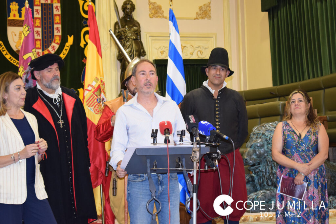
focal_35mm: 82
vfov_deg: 16.6
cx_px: 168
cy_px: 112
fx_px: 770
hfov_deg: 24.6
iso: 1400
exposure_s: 1/60
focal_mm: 55
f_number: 5.6
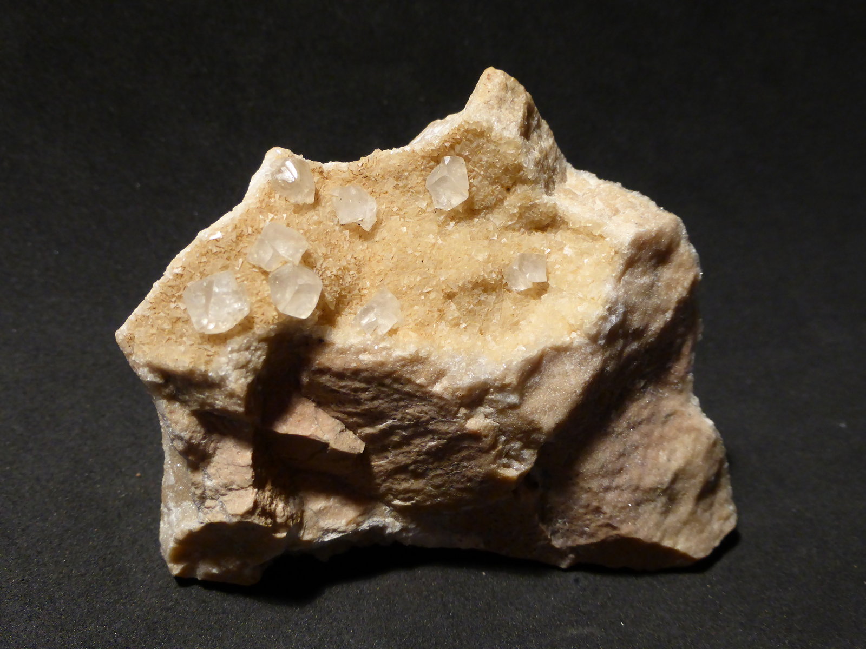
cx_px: 433
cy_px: 324
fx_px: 876
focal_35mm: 35
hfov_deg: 52.6
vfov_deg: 40.7
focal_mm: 6.1
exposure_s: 1/60
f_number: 3.7
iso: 400
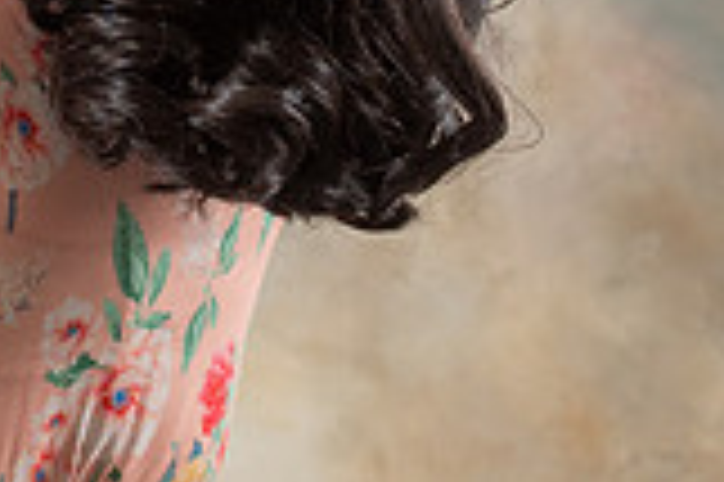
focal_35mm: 638
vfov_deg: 2.1
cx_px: 94
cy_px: -102
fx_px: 12818
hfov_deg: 3.2
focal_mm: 98
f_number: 5.6
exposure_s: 1/125
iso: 200
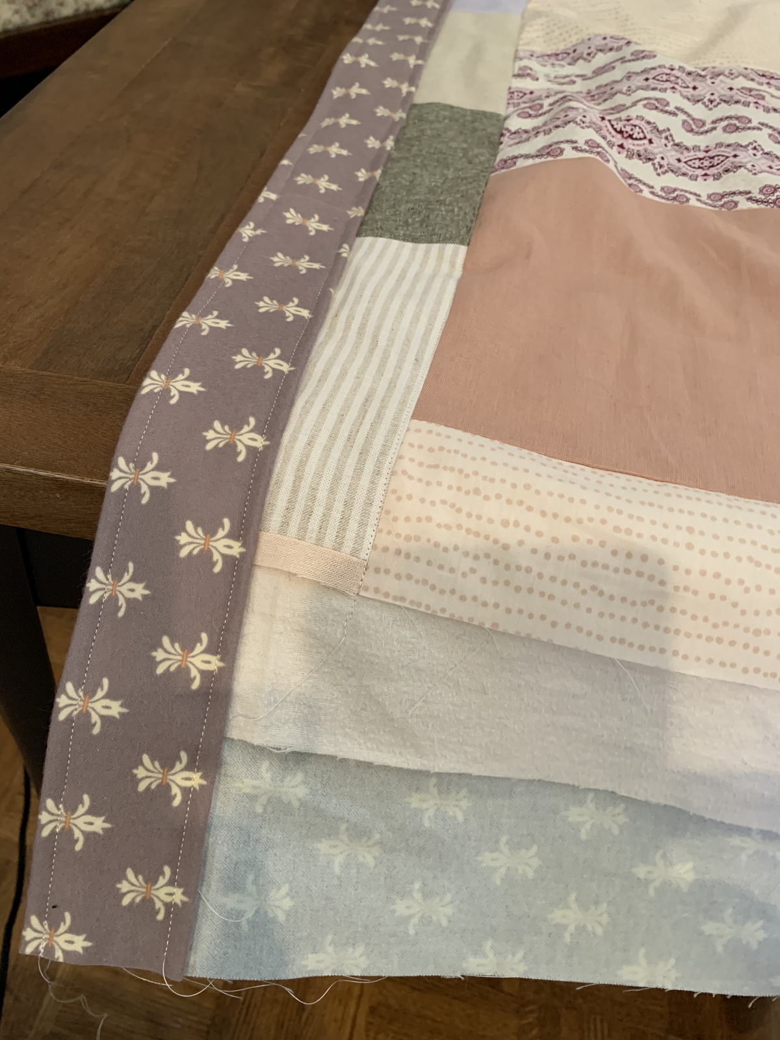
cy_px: 520
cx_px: 390
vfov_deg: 67.3
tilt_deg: -49.4
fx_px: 781
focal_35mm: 26
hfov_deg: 53.1
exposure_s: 1/60
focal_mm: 4.25
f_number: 1.8
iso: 200
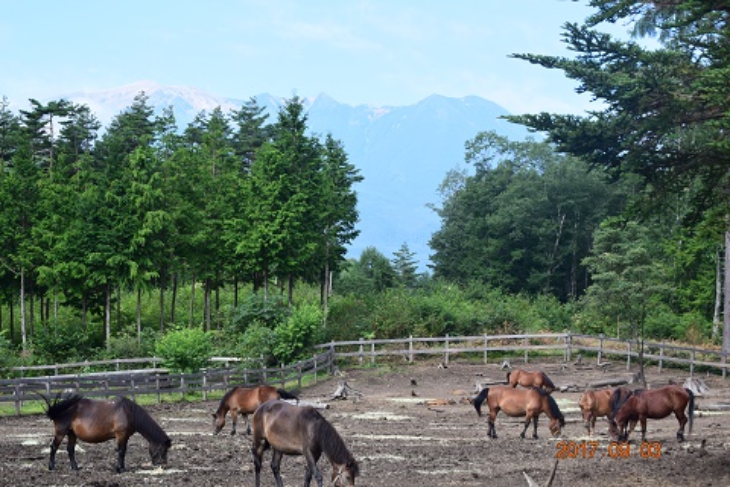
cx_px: 365
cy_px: 244
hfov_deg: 24.6
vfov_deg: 16.6
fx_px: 1673
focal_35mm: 82
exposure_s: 1/250
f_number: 10
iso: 400
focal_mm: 55
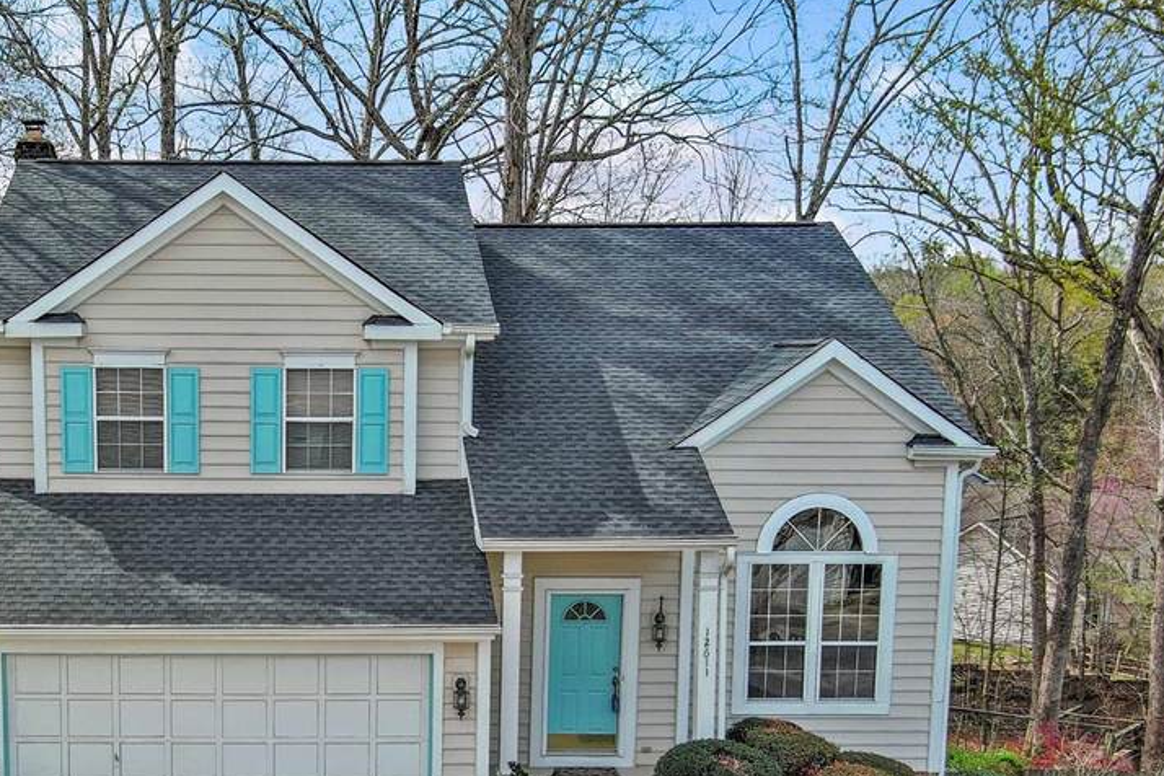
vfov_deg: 25.5
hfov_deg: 37.3
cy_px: 620
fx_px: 1681
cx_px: 302
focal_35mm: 52
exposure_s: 1/950
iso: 100
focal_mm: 10.57
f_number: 2.8
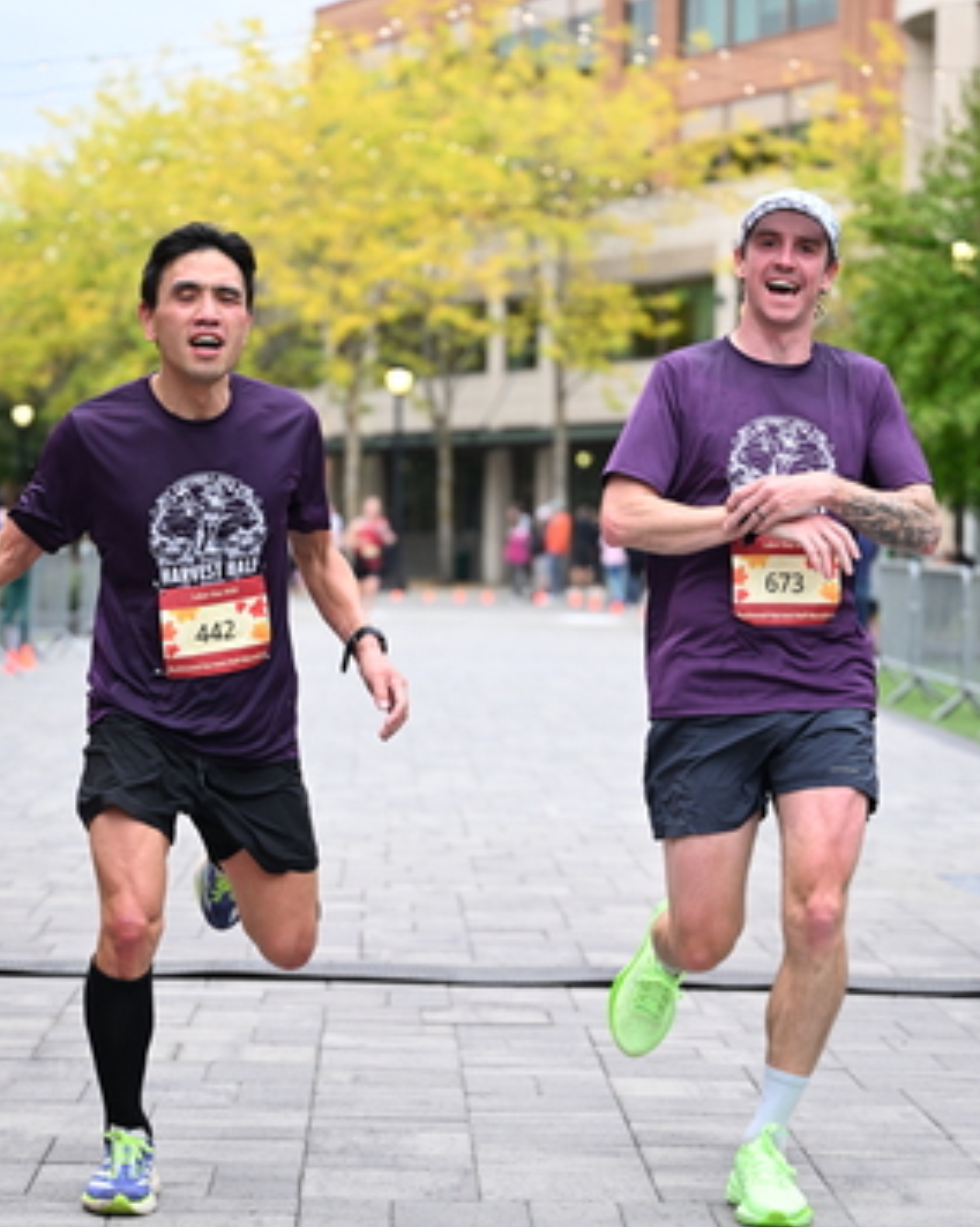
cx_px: 497
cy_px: 575
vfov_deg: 18.8
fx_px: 3700
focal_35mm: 102
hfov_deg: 15.1
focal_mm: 70
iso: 1250
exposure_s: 1/1250
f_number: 2.8
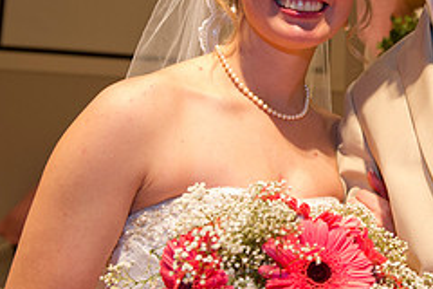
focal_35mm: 82
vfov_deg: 16.6
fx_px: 986
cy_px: 72
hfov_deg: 23.8
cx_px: 422
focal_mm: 34
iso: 1600
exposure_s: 1/125
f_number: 4.5
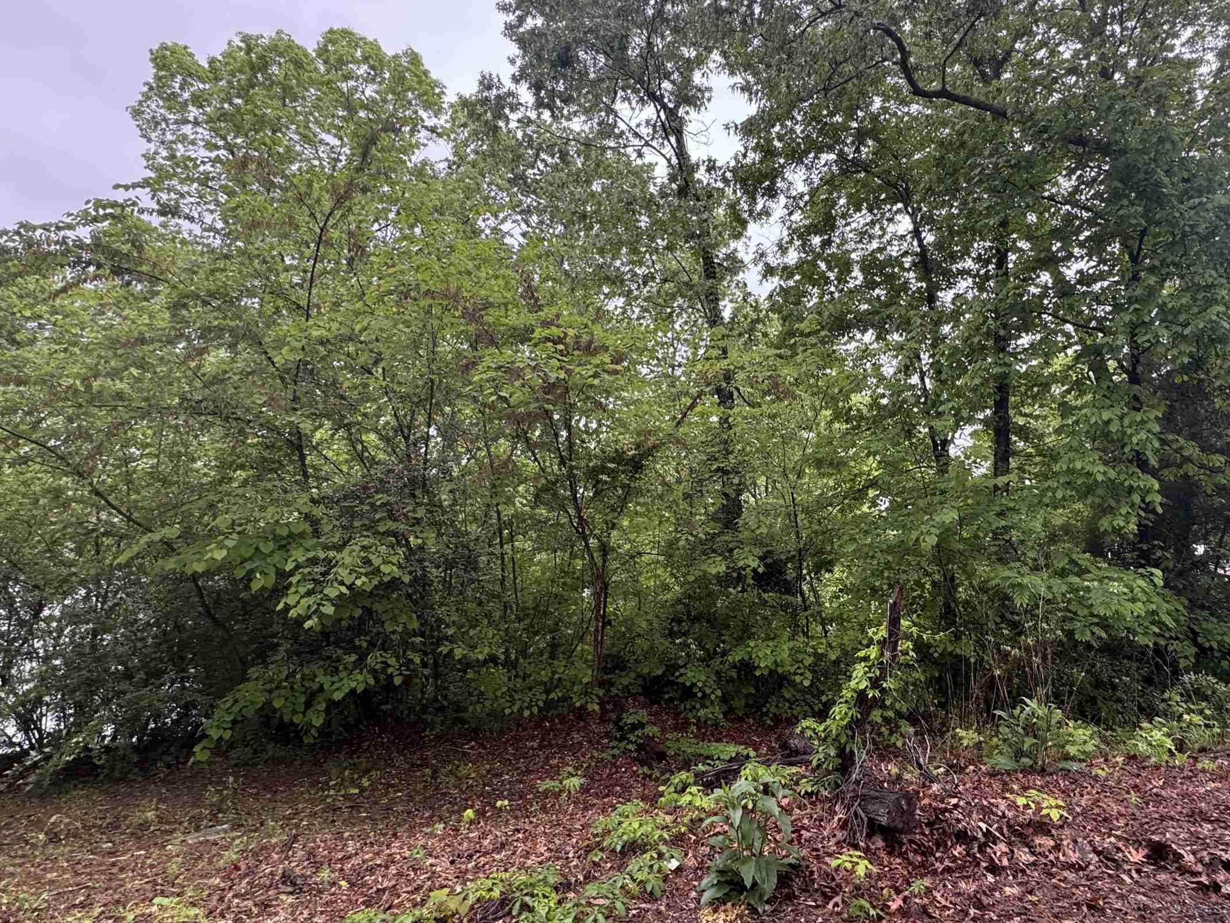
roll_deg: -4.1
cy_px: 439
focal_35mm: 20
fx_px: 711
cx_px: 761
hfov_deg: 80.4
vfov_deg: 65.9
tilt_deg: +4.7
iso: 100
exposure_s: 1/99
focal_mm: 2.22
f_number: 2.2
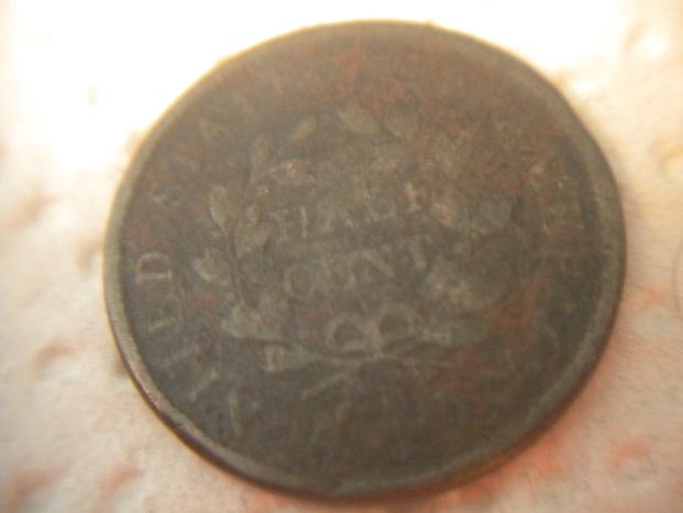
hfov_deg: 52.6
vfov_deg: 40.7
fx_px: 691
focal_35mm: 35
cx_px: 342
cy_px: 256
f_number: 3.1
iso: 400
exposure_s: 1/10.3
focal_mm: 6.3
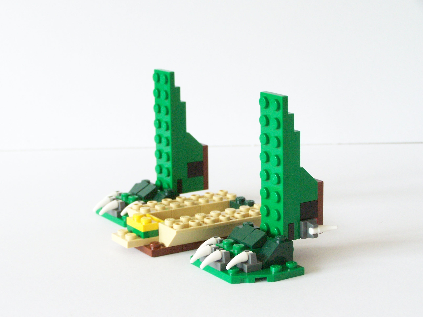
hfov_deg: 26.0
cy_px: 158
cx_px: 212
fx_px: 916
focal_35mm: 75
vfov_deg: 19.6
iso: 400
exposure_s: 1/30
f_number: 4
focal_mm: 12.4
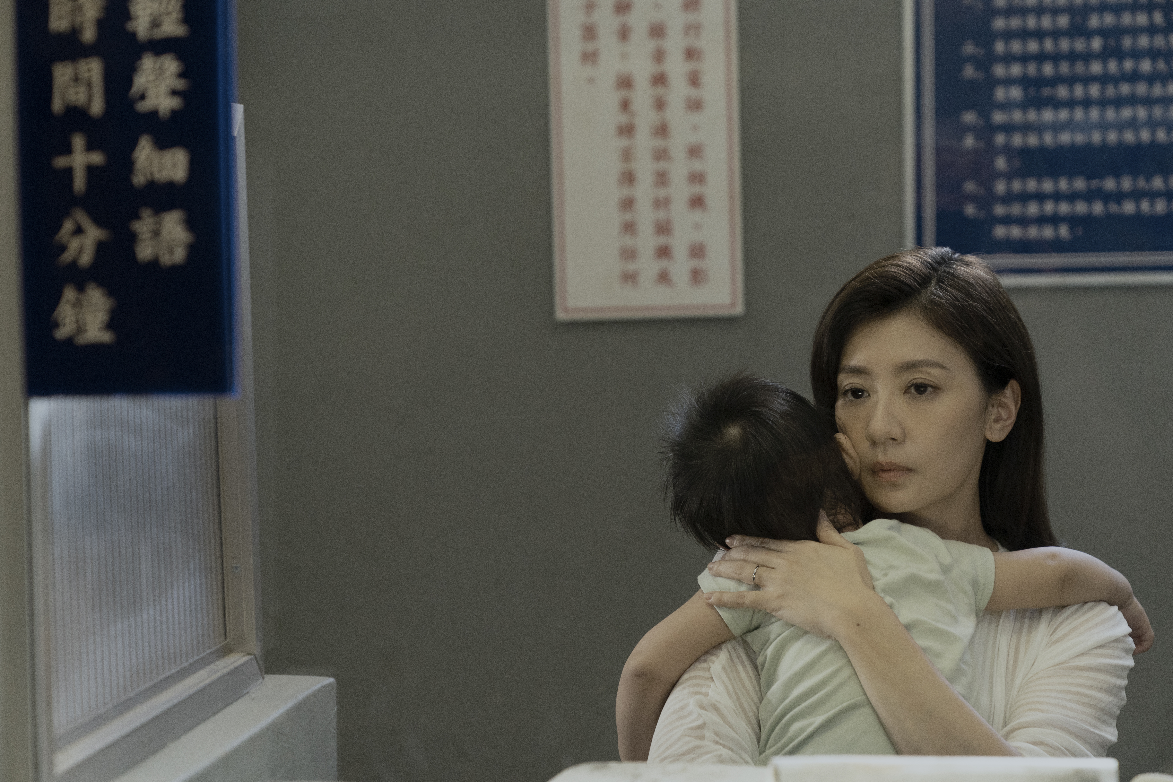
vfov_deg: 19.5
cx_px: 586
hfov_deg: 28.8
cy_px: 391
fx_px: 2281
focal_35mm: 70
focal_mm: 70
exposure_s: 1/160
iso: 3200
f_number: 3.5
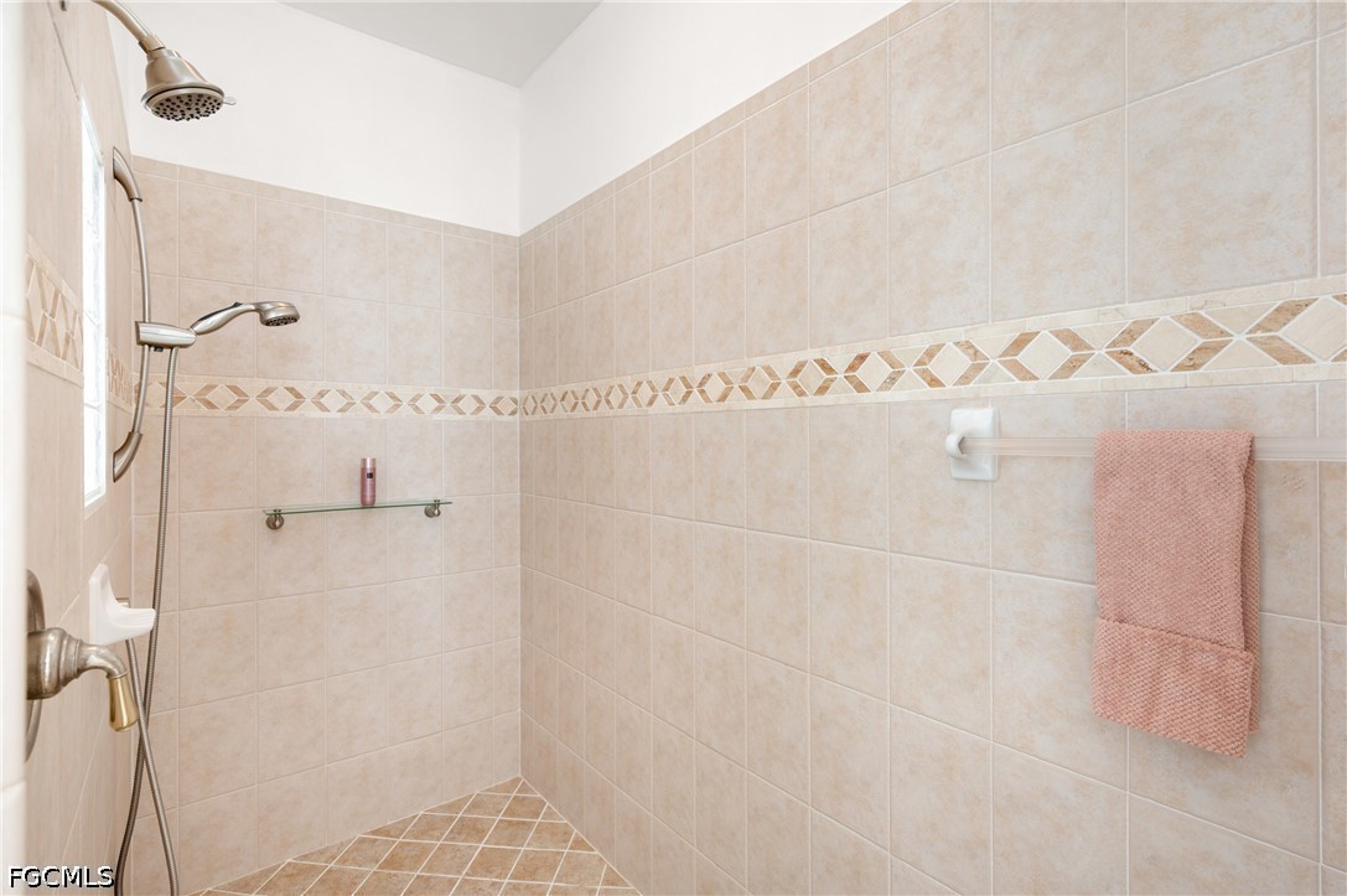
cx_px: 674
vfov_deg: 72.0
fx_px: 617
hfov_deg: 95.0
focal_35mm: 16
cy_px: 448
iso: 100
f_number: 8
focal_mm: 16.5
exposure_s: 1/1.67
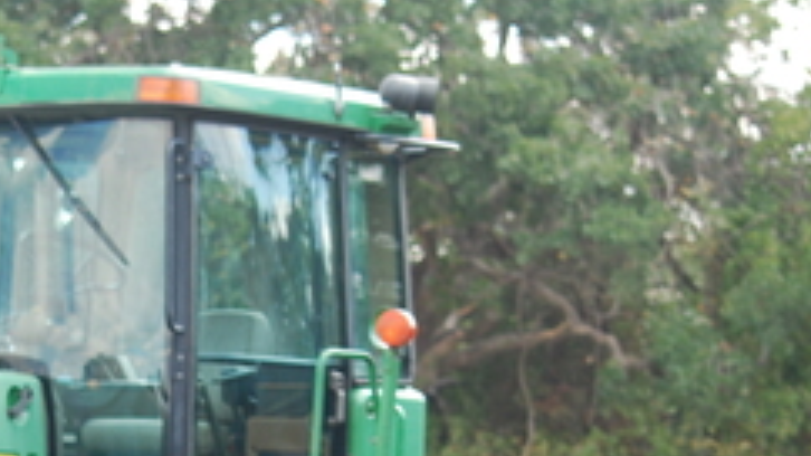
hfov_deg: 11.0
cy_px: 590
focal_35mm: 194
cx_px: 134
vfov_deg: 6.2
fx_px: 4175
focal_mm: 55
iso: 200
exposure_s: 1/50
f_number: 4.5
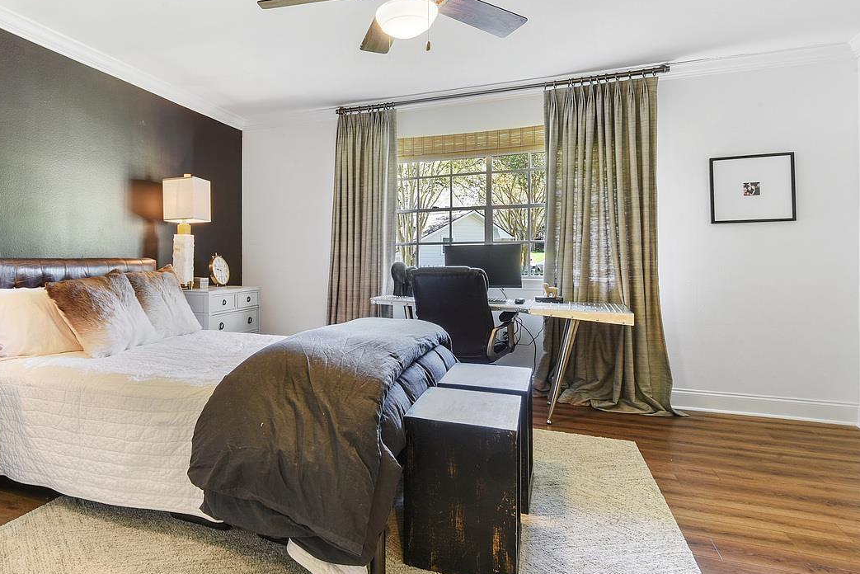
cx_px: 268
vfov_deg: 55.0
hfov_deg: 73.1
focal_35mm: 23
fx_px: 550
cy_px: 256
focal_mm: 16
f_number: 14
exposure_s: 5
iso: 200
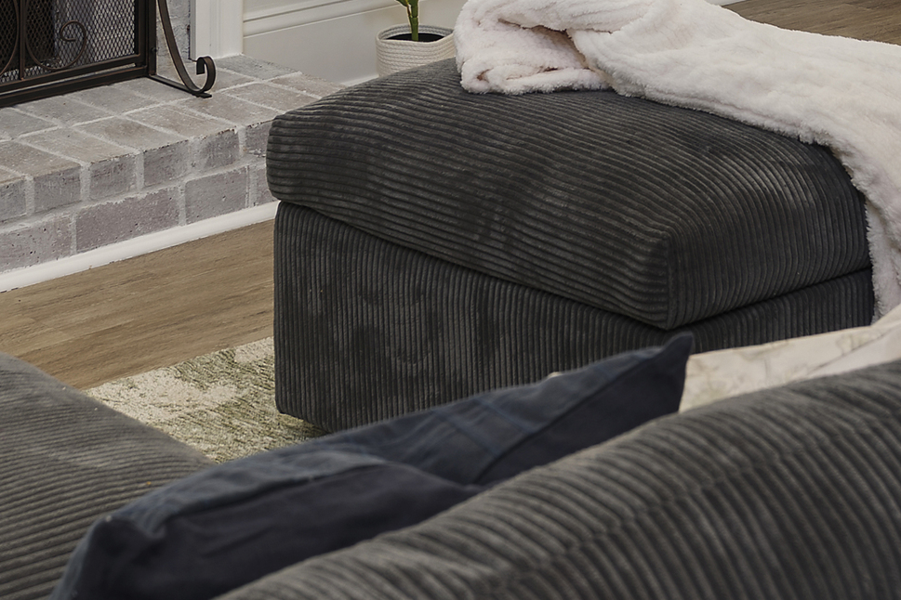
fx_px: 2778
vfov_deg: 11.9
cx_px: 652
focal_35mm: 111
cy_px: -211
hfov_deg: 18.3
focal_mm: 35
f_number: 7.1
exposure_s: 1.3
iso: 160
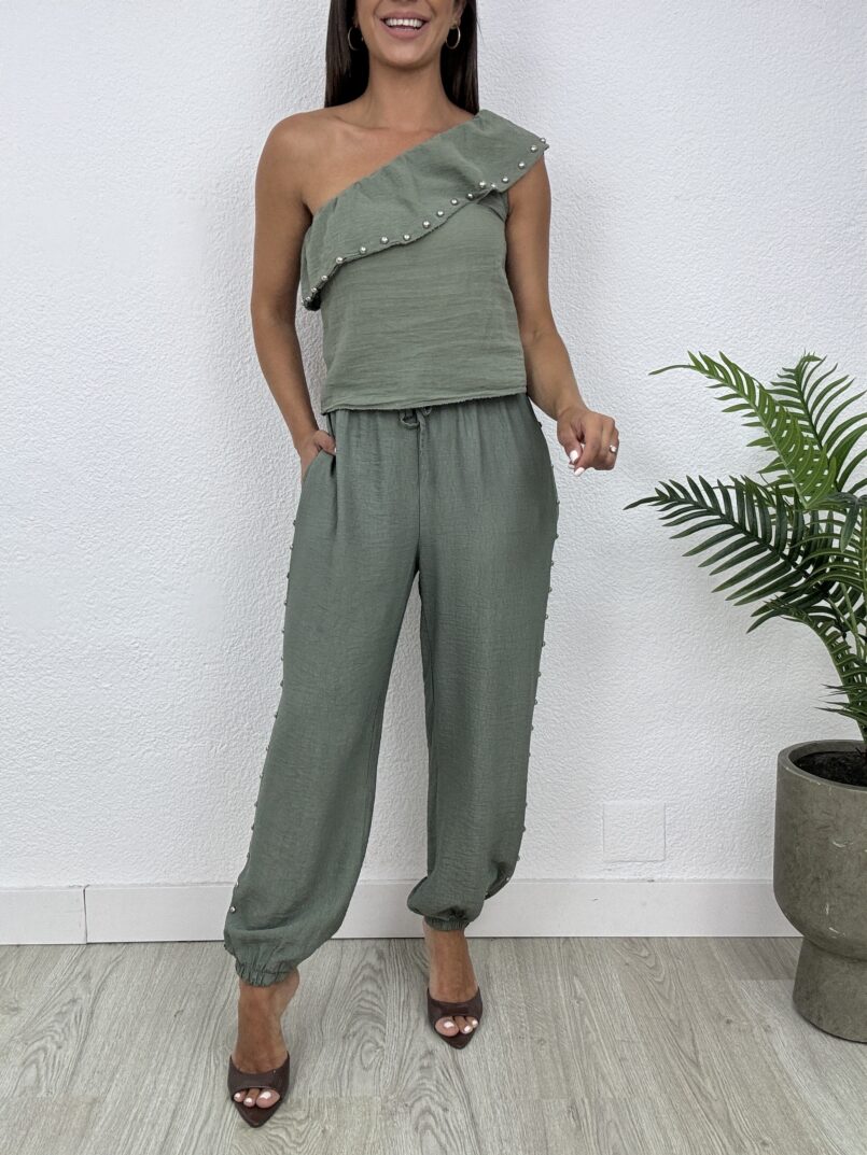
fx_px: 1002
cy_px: 578
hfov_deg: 46.8
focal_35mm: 30
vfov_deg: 60.0
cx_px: 434
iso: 50
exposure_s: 1/100
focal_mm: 2.69
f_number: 1.9
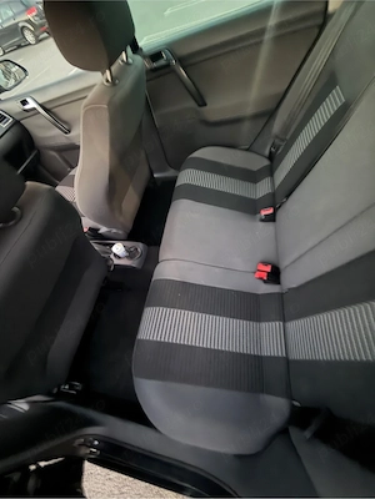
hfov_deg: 85.7
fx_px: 202
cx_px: 188
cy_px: 250
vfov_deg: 102.1
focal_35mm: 14
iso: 1250
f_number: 2.2
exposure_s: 1/10
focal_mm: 2.22
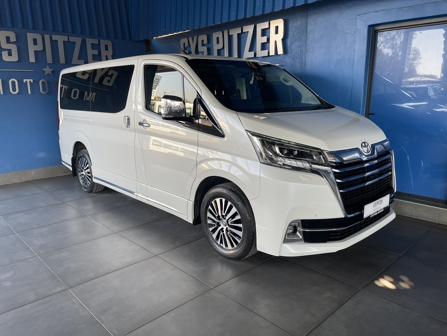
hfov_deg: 69.4
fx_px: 323
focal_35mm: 25
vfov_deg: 54.9
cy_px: 168
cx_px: 224
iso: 32
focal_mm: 5.1
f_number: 1.6
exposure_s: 1/127
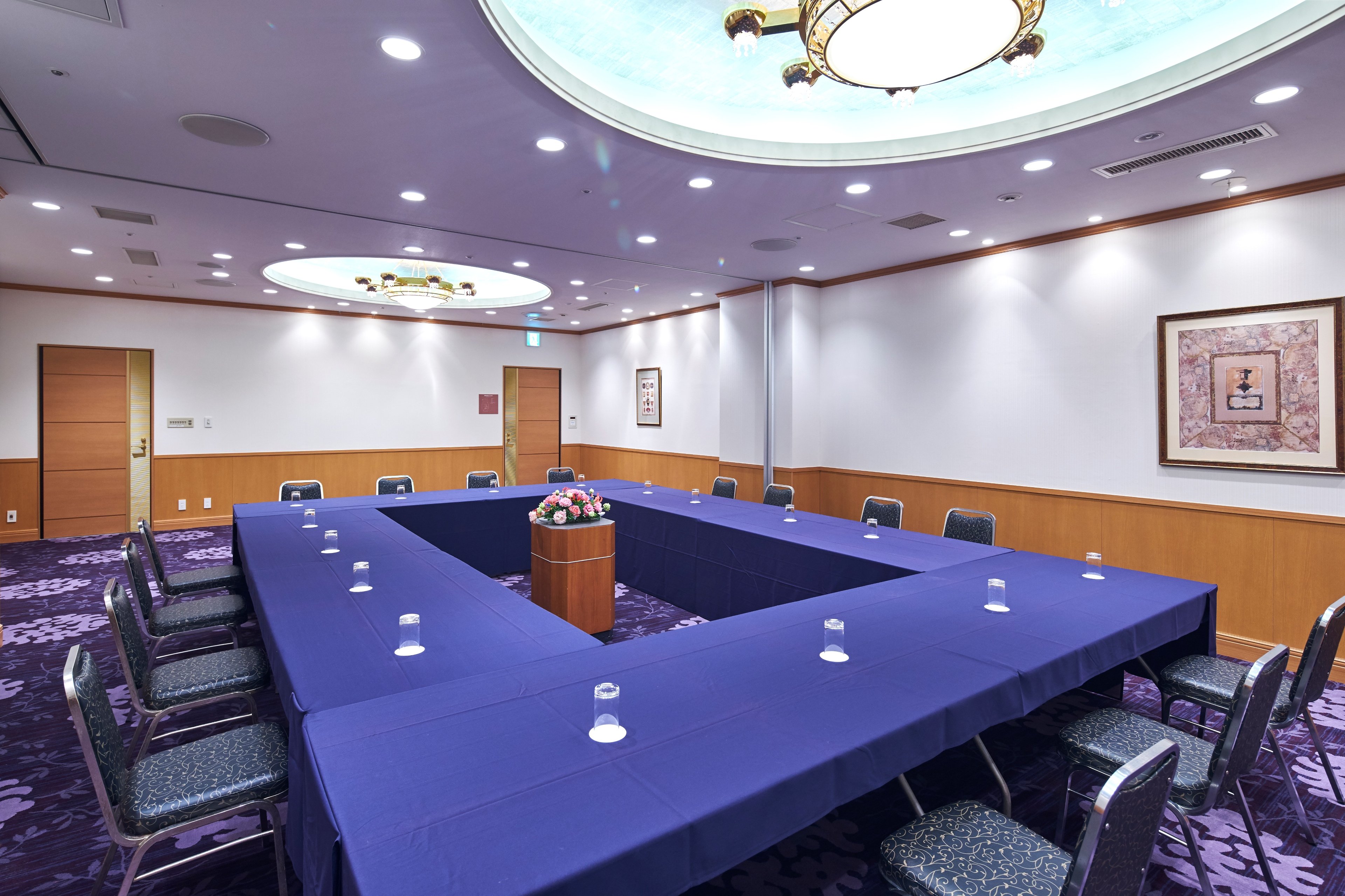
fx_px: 635
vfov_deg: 70.4
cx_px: 672
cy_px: 448
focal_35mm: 17
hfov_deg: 93.3
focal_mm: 17
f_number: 8
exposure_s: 1/6
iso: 400
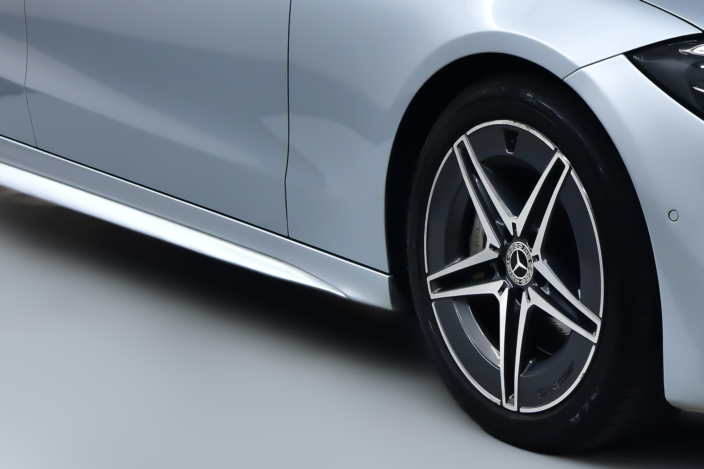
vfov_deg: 10.9
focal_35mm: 124
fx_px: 2425
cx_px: 549
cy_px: -85
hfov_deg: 16.4
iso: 1000
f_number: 6.3
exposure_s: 1/60
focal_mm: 46
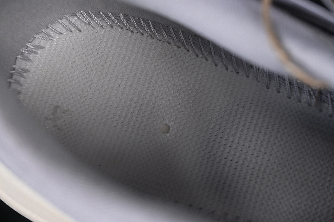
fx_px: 696
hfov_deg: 27.0
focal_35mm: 75
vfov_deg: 18.2
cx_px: 167
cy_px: 111
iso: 160
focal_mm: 50
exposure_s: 1/80
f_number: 7.1
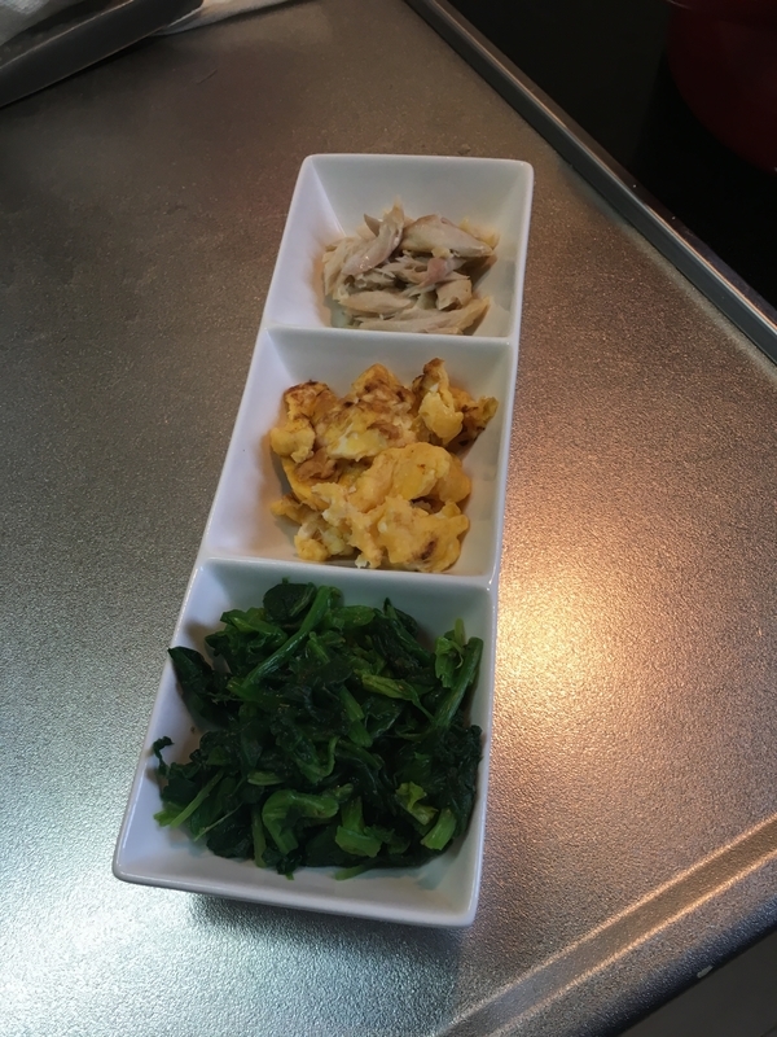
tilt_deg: -59.0
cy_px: 518
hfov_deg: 48.2
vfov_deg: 61.7
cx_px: 388
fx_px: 868
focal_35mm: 29
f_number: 2.2
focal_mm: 4.15
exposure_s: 1/30
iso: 64
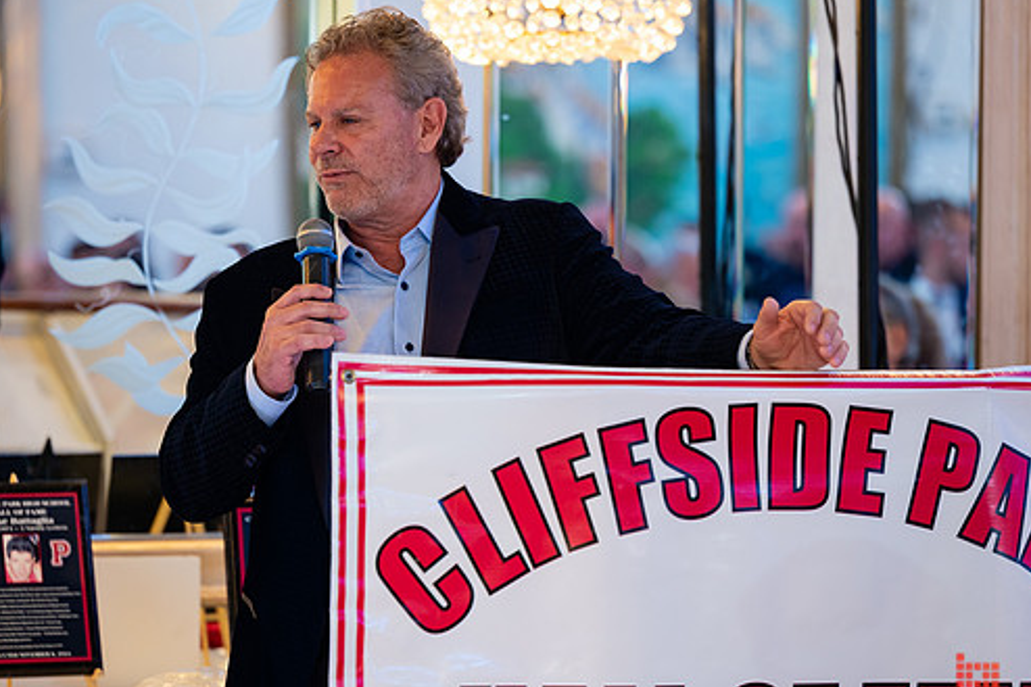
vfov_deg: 7.4
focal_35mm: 185
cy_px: 359
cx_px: 499
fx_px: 5296
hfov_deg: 11.1
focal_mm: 155
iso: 1250
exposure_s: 1/125
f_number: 3.2
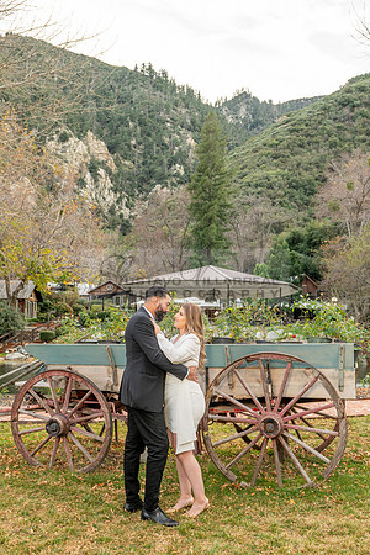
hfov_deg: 36.3
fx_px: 565
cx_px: 178
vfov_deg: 52.4
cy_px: 277
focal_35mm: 37
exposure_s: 1/125
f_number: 5.6
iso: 200
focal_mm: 24
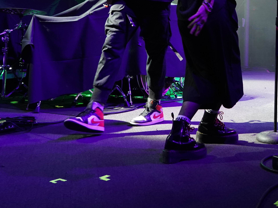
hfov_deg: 33.5
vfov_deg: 25.4
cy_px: 4
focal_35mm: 55
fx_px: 442
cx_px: 238
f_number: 4
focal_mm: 24
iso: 5000
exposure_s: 1/160
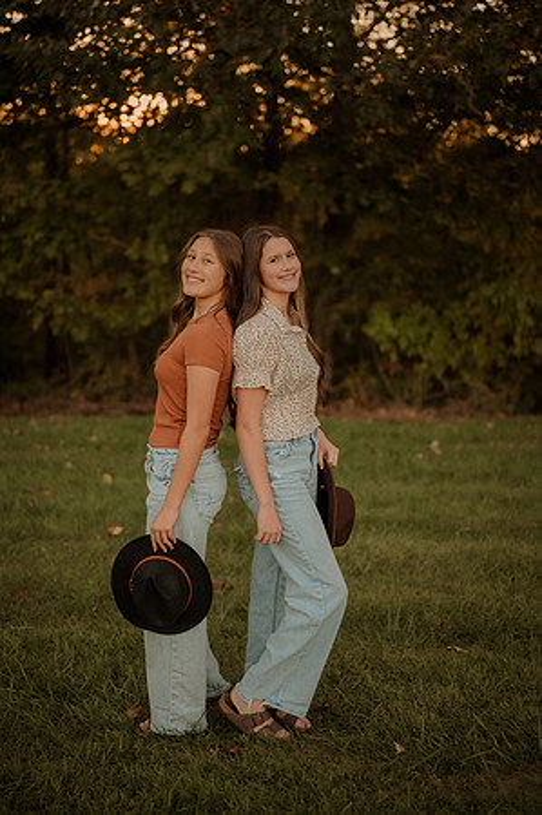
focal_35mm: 50
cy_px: 408
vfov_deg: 39.6
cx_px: 271
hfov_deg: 26.9
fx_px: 1132
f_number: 2
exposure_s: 1/400
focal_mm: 50
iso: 250
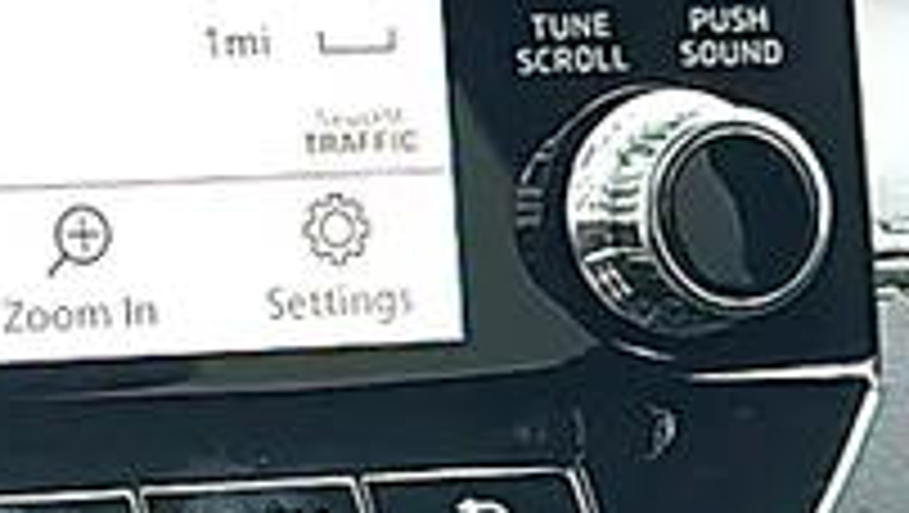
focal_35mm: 166
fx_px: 4004
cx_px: -468
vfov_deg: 7.3
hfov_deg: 12.3
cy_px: -47
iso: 100
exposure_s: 1/333
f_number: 1.78
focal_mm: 6.86
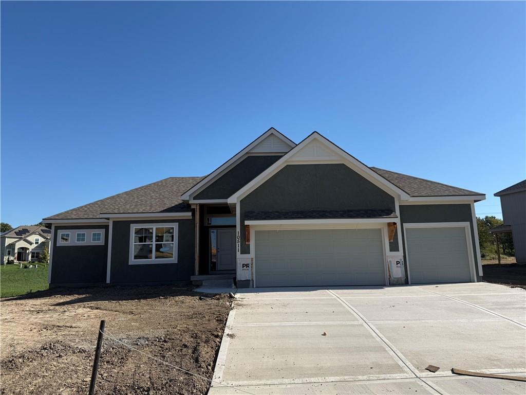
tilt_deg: +9.9
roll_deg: +1.1
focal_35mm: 24
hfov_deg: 71.6
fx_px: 365
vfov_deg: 56.8
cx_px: 263
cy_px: 198
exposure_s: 1/4975
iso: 80
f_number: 1.78
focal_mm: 6.76
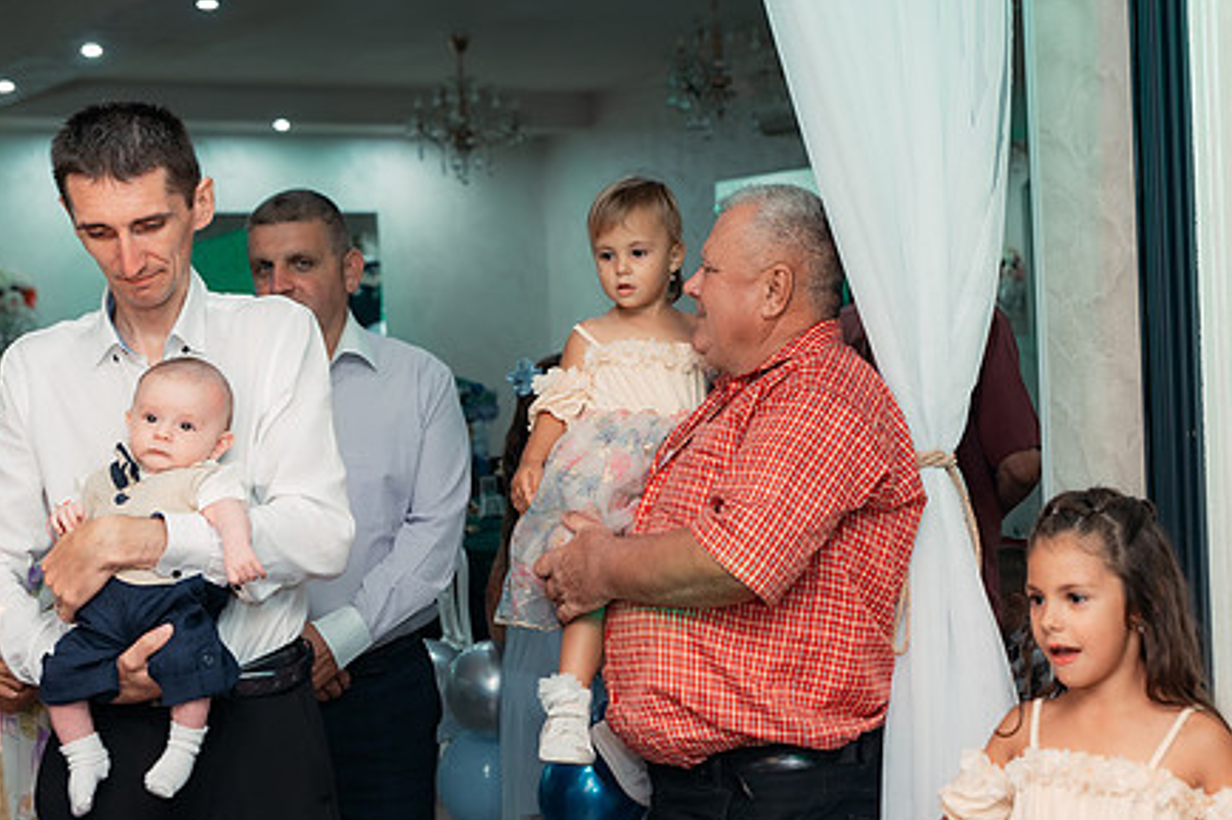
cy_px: 352
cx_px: 647
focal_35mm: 62
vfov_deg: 21.9
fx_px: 2121
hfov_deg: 32.4
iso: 2500
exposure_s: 1/250
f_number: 3.5
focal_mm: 42
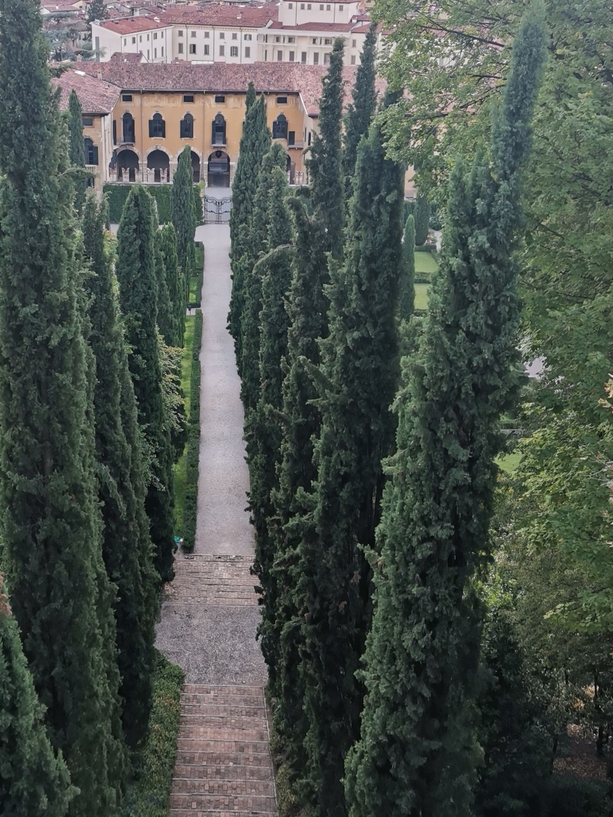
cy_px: 326
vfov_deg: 43.6
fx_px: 1015
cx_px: 219
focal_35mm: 43
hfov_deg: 33.4
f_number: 1.8
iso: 50
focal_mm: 4.75
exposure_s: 1/285
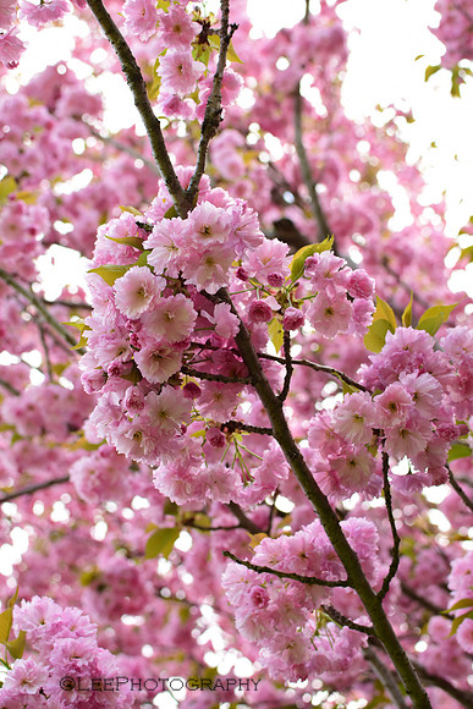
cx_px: 236
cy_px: 354
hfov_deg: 25.8
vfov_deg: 37.8
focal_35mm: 52
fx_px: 1034
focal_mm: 35
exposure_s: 1/350
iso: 450
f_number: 4
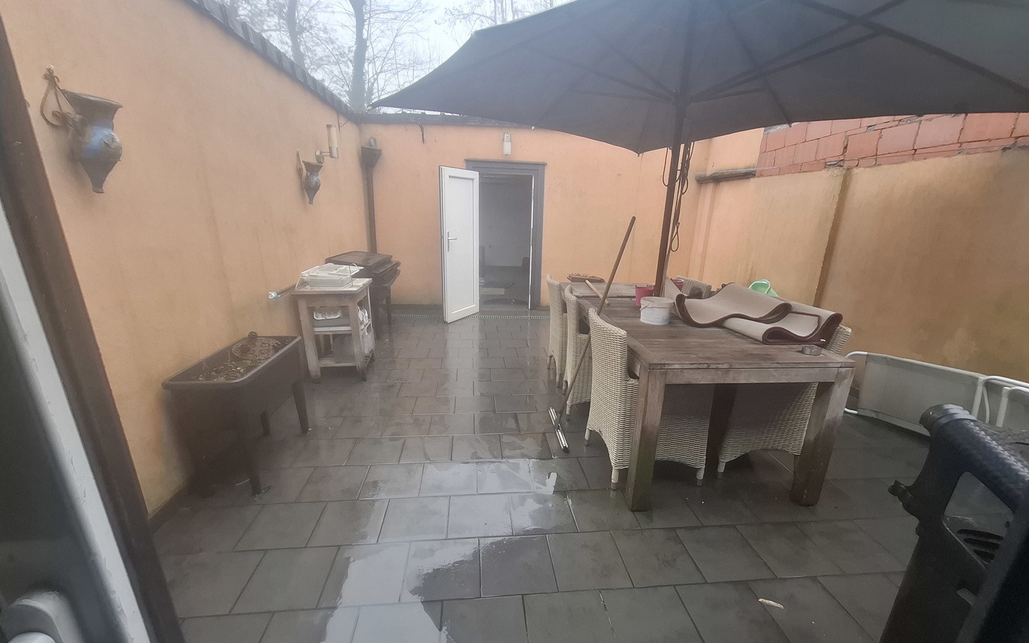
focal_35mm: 14
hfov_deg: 105.3
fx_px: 393
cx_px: 508
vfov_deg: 78.6
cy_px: 335
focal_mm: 1.74
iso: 40
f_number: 2.2
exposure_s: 1/60
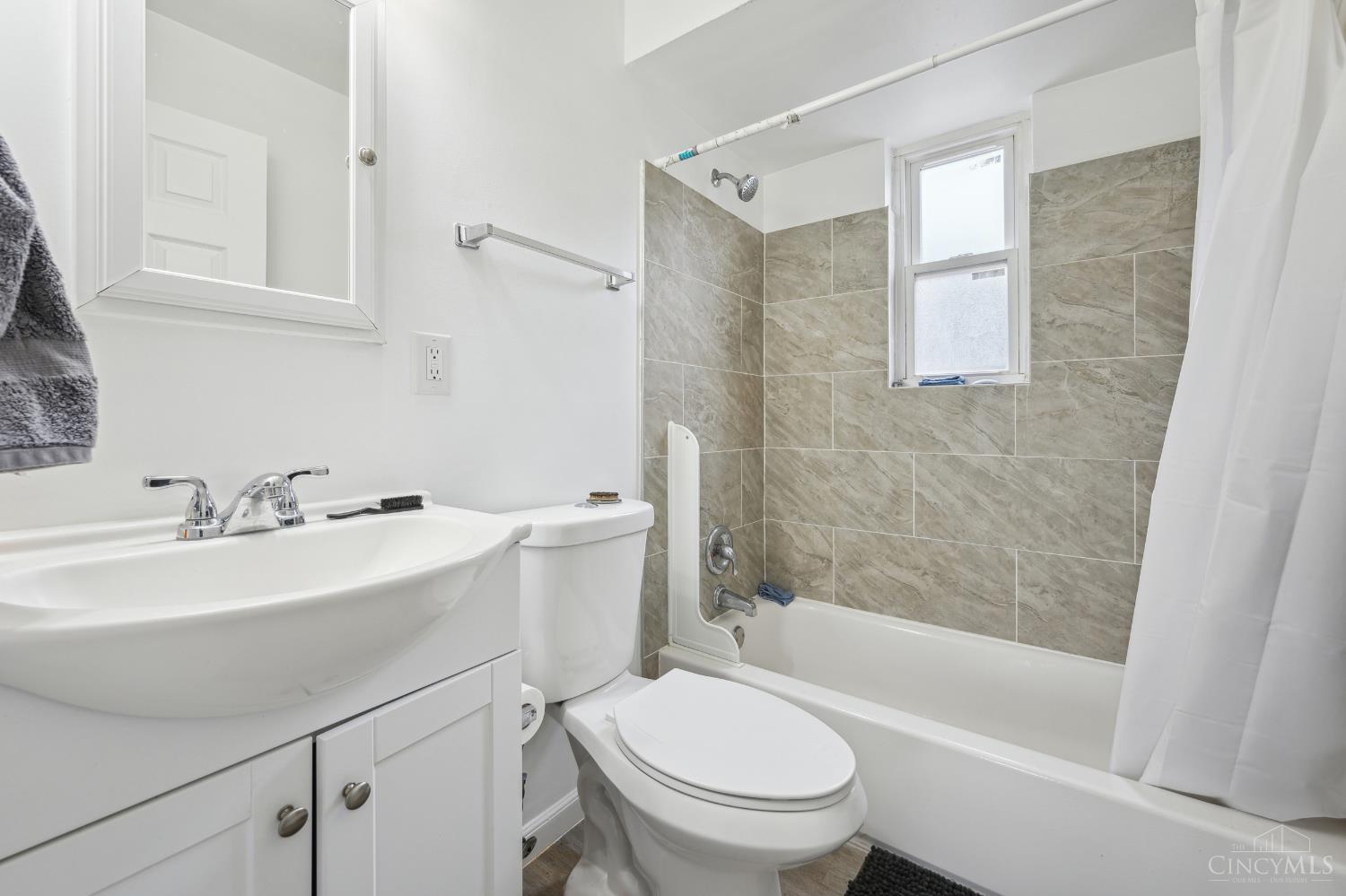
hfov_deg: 104.3
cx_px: 673
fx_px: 523
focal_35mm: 14
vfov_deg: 81.2
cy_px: 448
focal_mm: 14
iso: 400
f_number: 8
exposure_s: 1/100
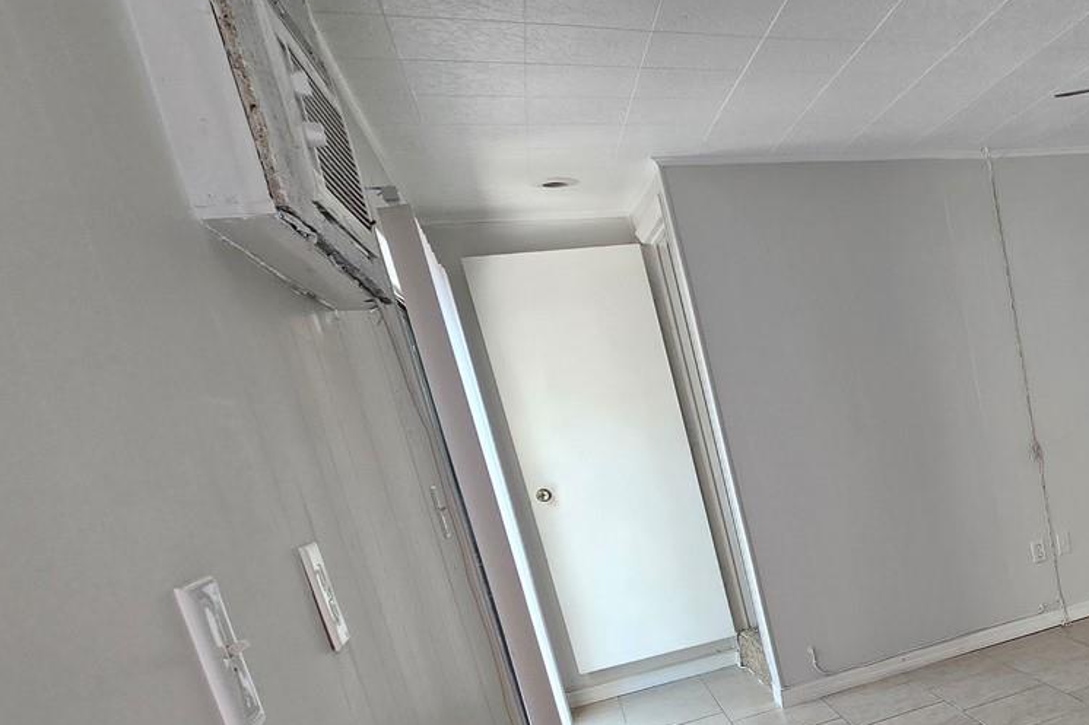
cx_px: 1108
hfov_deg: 50.4
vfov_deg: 42.9
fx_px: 877
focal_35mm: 29
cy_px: 579
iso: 125
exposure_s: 1/60
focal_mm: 2.2
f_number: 2.2
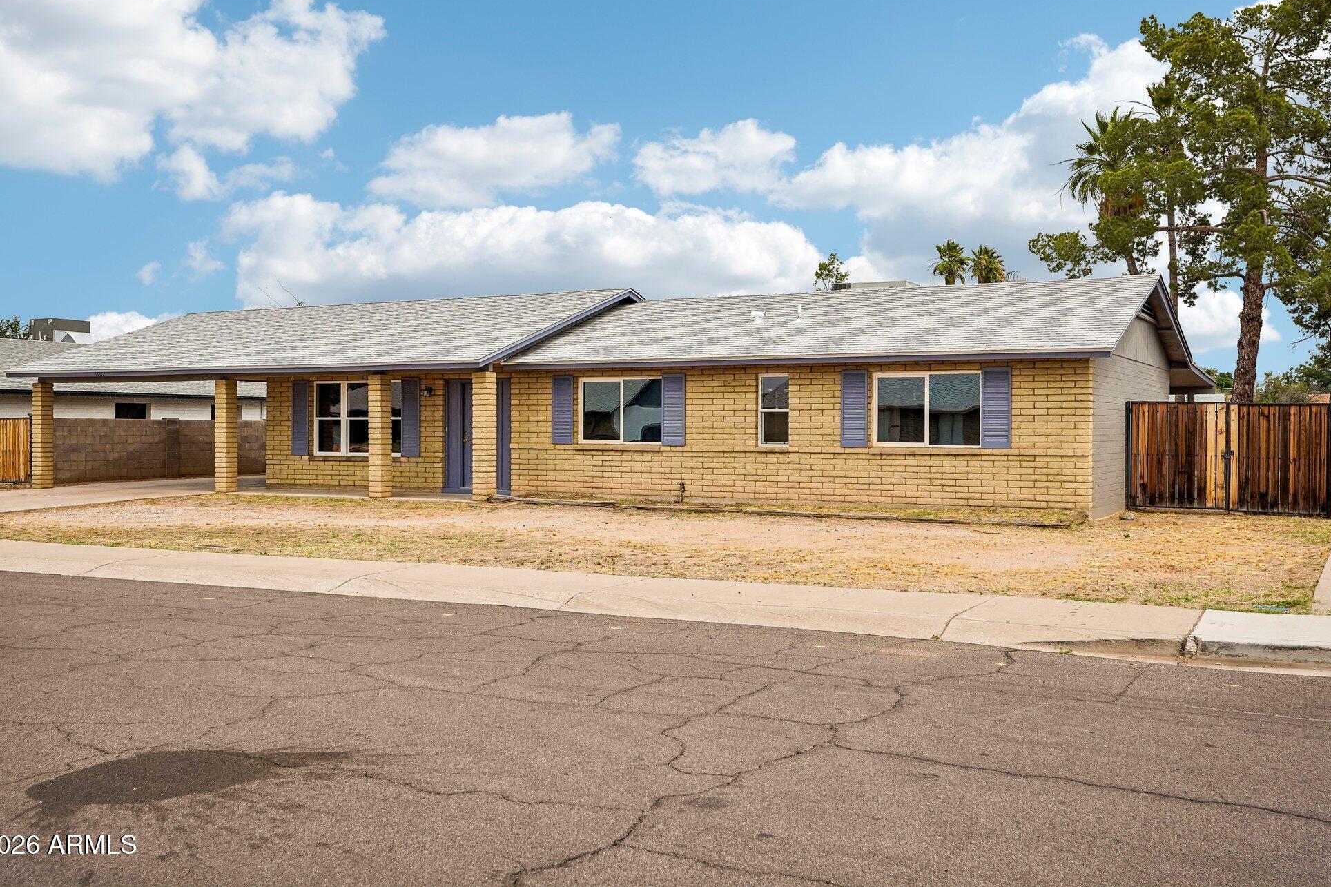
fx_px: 1276
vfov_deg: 38.3
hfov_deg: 55.1
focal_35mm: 35
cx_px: 685
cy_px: 417
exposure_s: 1/1000
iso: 400
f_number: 8
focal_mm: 32.5
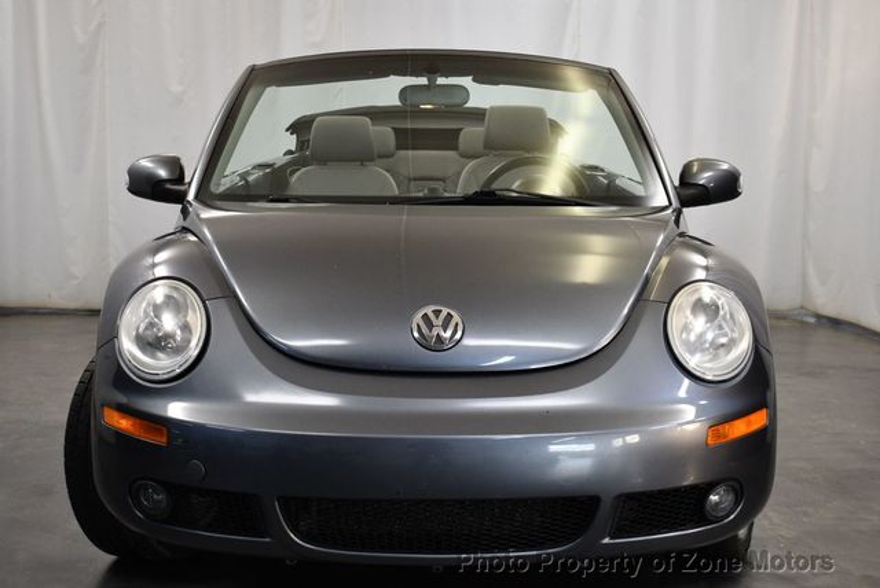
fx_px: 1517
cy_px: 294
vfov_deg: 22.0
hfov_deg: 32.4
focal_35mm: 62
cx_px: 440
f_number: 4.2
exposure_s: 1/125
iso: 900
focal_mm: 31
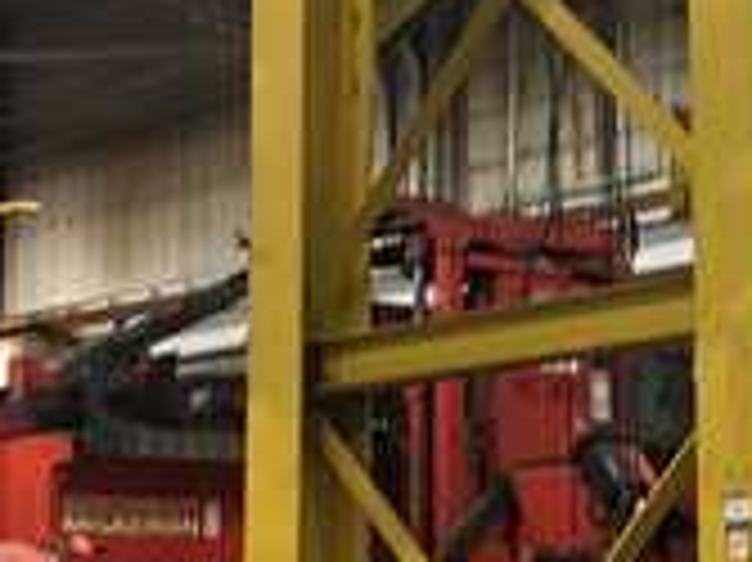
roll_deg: +1.8
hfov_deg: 18.0
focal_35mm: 104
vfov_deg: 14.2
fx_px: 2258
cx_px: 883
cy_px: 315
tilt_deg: +10.0
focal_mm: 4.15
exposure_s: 1/17
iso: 200
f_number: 2.2
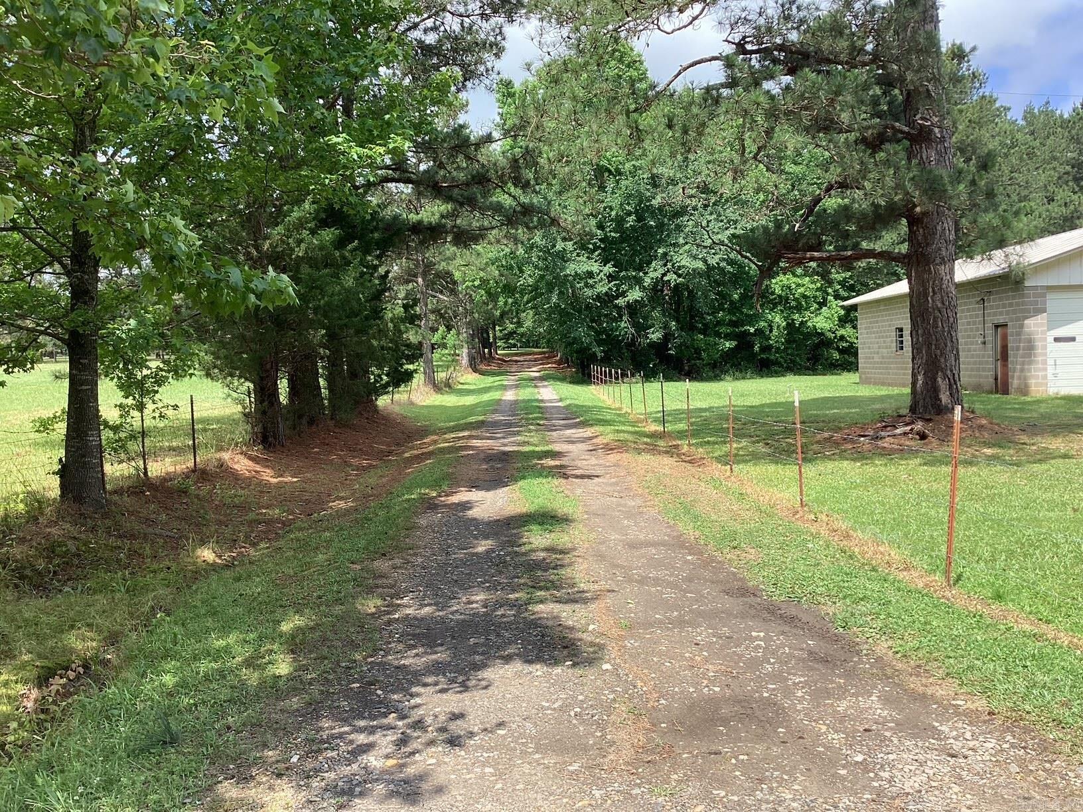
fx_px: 970
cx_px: 542
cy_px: 406
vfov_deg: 45.4
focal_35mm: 31
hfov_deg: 58.4
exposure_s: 1/455
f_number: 2.4
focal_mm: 3.3
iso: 25
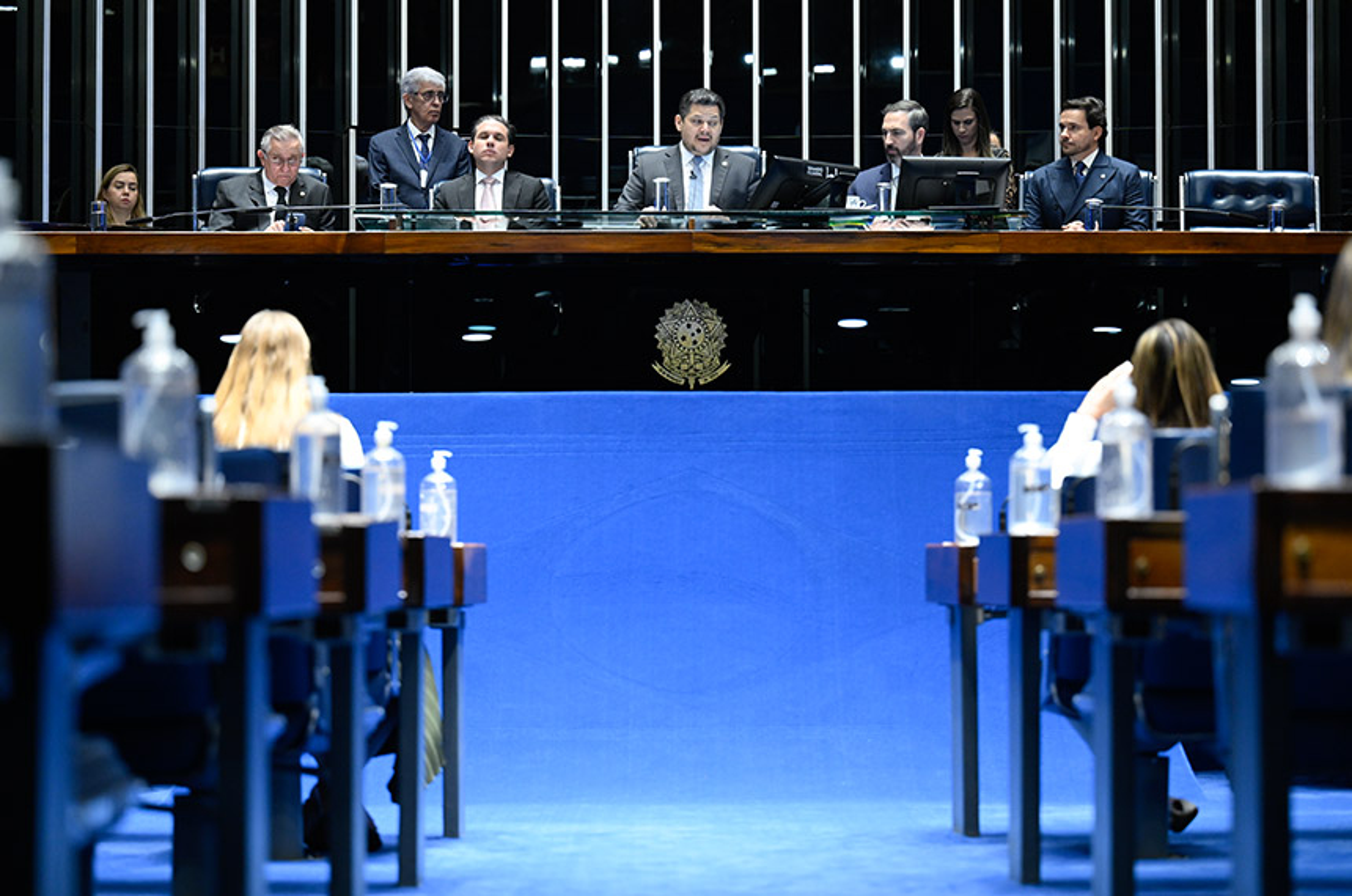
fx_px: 3524
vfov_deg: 14.5
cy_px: 448
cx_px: 676
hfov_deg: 21.7
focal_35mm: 94
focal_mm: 94
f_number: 2.8
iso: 2500
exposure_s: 1/160
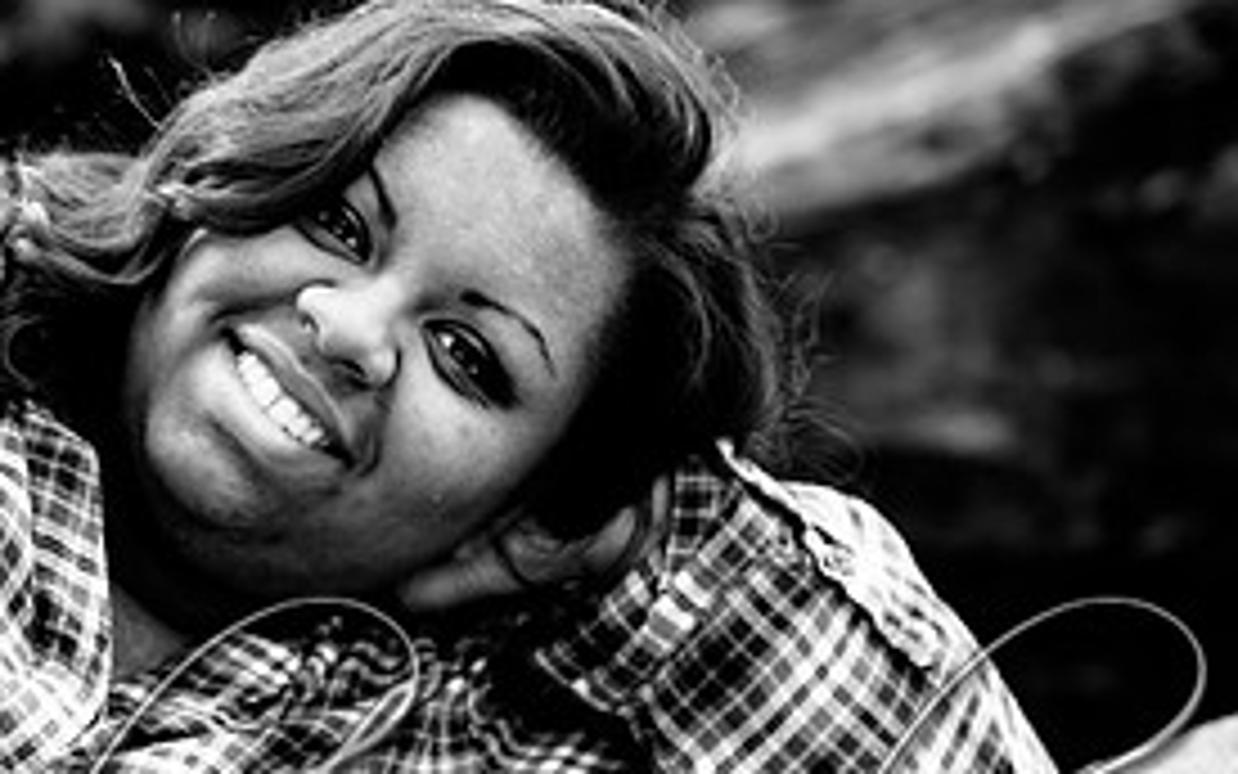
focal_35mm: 215
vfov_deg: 6.1
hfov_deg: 9.7
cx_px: 27
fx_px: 7255
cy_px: 637
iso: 200
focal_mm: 100
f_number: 3.2
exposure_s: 1/80
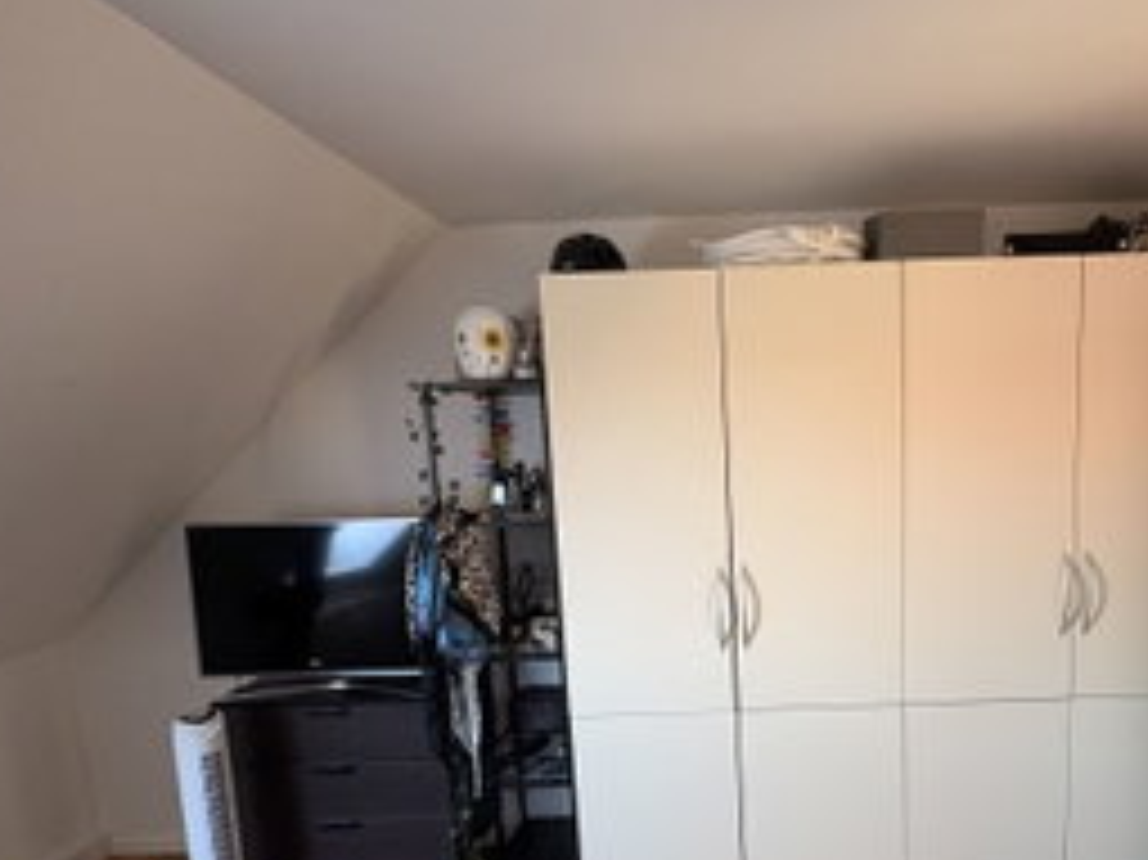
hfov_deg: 74.2
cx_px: 761
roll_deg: +2.3
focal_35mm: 22
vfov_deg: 60.5
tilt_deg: -7.3
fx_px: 729
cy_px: 522
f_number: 2.2
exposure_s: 1/60
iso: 250
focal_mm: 2.22
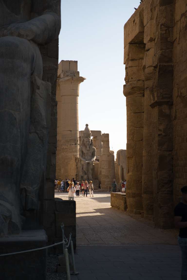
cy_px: 140
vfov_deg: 27.0
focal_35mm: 75
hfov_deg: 18.2
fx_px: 584
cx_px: 94
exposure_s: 1/250
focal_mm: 50
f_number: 2.8
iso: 400
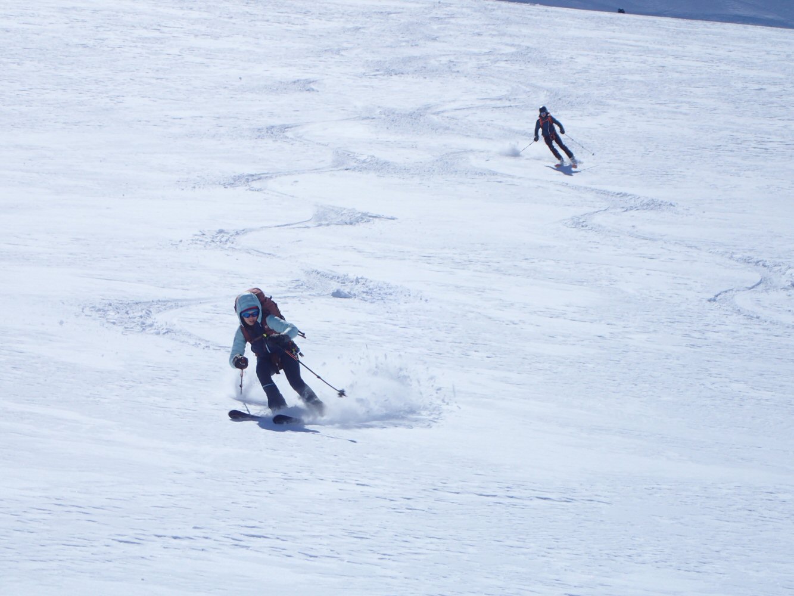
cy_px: 298
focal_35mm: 100
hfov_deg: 19.6
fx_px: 2294
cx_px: 397
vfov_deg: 14.8
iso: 160
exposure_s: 1/200
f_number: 18
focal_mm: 18
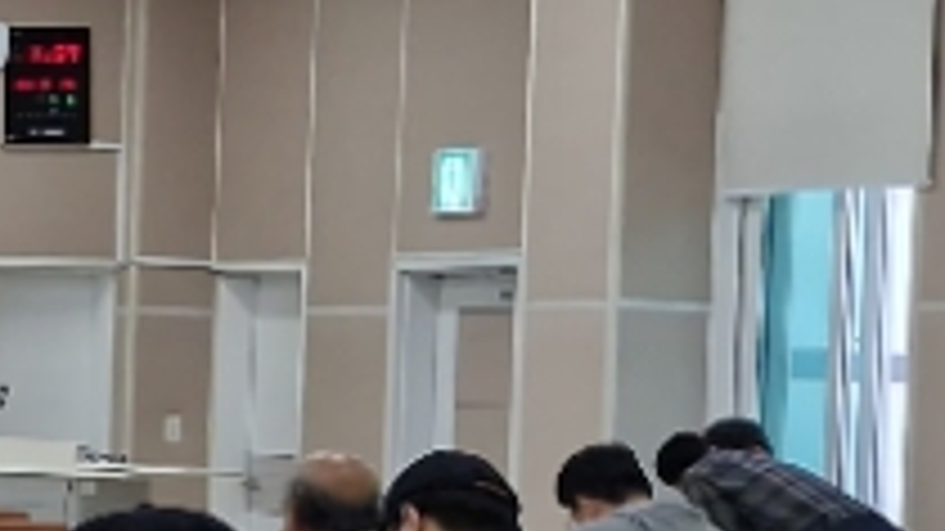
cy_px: 360
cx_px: -1260
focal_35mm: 153
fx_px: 3833
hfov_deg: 11.7
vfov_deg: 7.9
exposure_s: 1/120
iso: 80
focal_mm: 5.54
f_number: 1.8
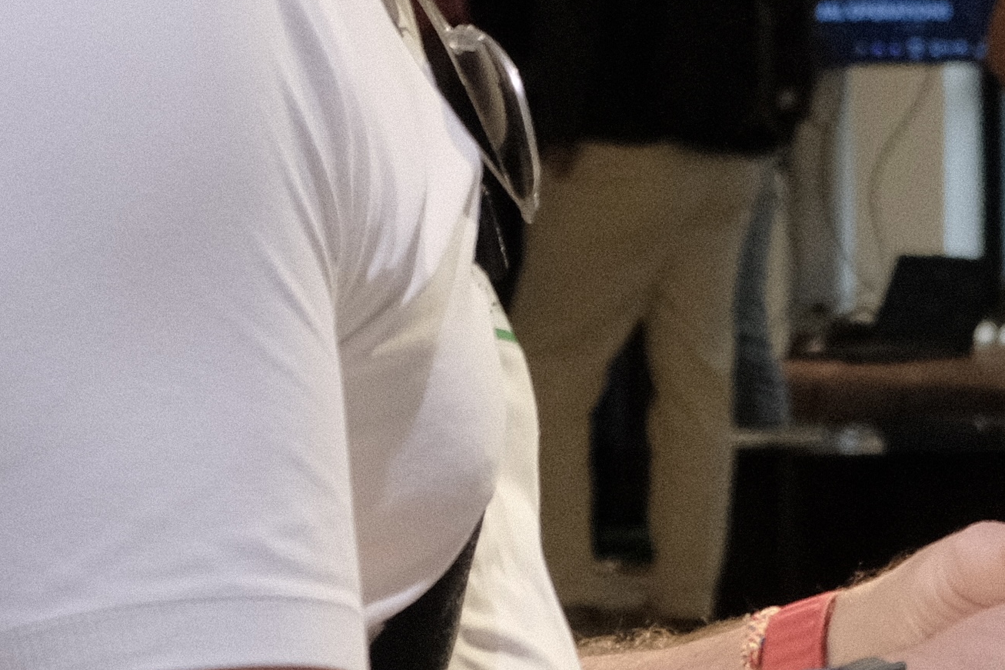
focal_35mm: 193
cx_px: 1058
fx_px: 5387
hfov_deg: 10.5
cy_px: 212
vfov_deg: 7.1
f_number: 4
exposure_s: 1/180
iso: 2000
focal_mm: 28.9
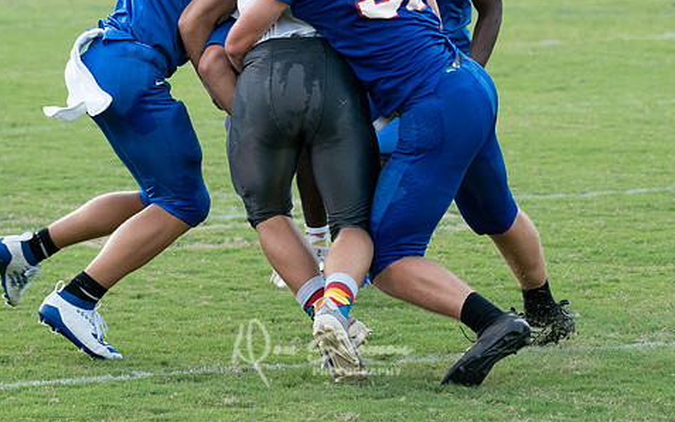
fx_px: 4856
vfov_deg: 5.0
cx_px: 421
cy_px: 129
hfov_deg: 7.9
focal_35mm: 264
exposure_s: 1/1000
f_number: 5.6
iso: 3200
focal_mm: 148
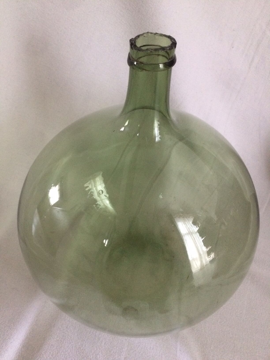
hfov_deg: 48.2
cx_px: 135
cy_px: 180
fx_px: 302
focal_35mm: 29
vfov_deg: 61.7
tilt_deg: -46.0
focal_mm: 4.15
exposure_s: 1/17
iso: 250
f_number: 2.2
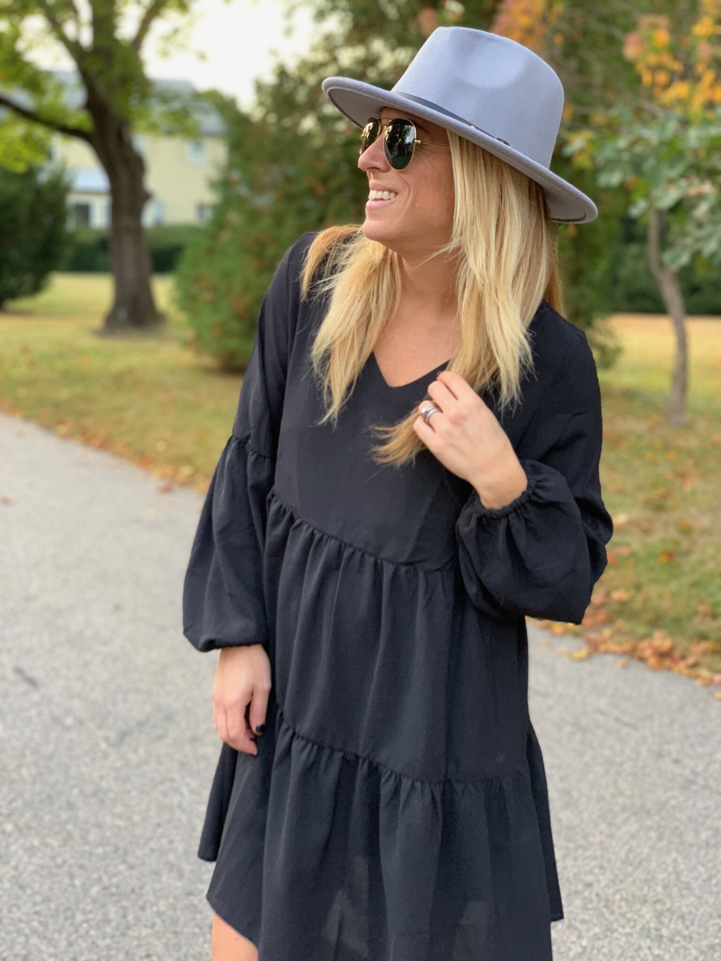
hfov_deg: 28.0
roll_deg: -0.7
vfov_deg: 36.8
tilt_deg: -9.1
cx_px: 360
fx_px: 1444
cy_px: 480
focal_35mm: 52
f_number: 2.4
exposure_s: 1/66
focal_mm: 6
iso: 125
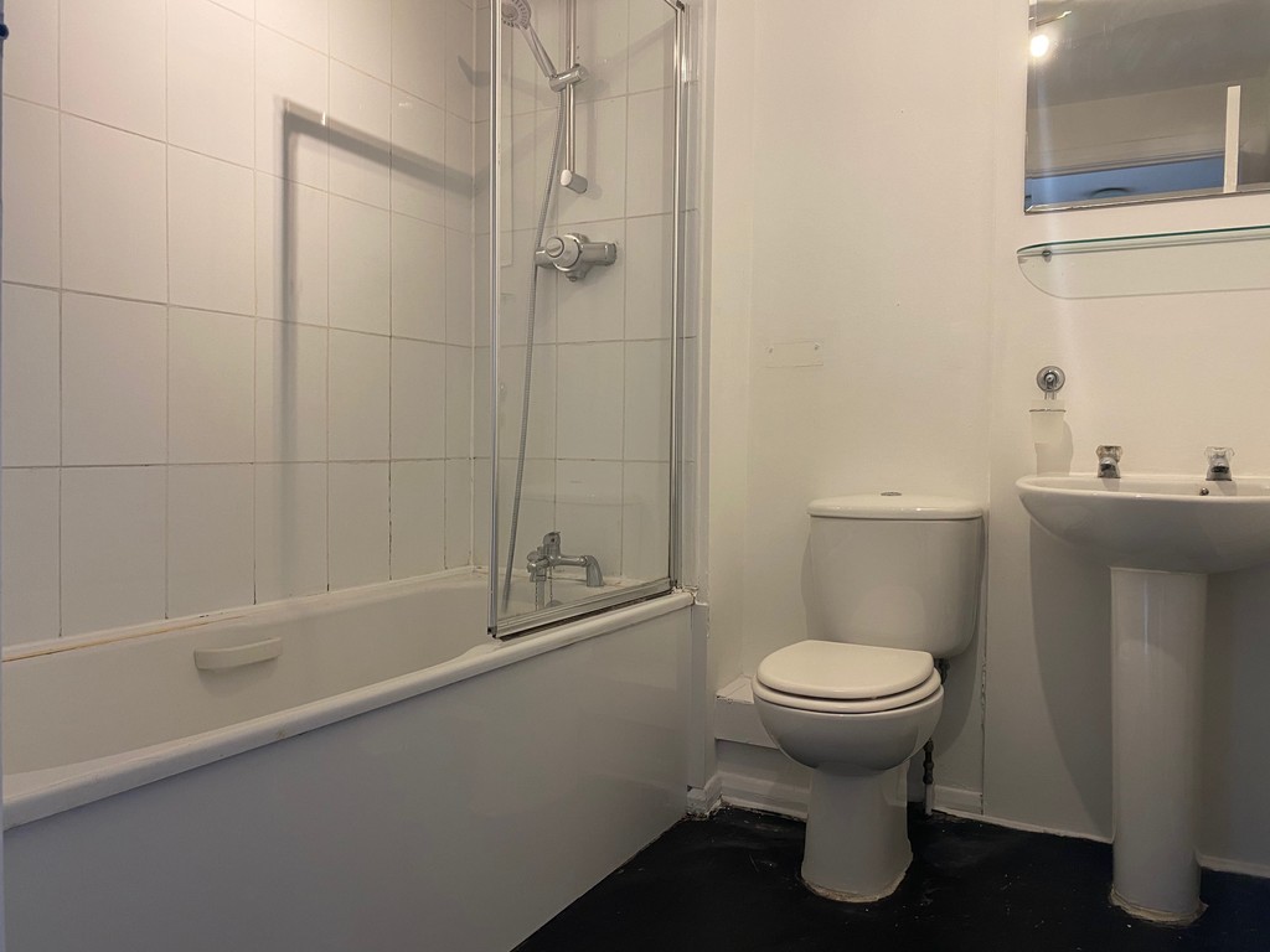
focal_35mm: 26
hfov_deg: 67.3
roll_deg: -1.0
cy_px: 476
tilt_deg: -1.1
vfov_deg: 53.1
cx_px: 635
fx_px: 954
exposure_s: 1/50
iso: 100
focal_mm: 4.25
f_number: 1.8
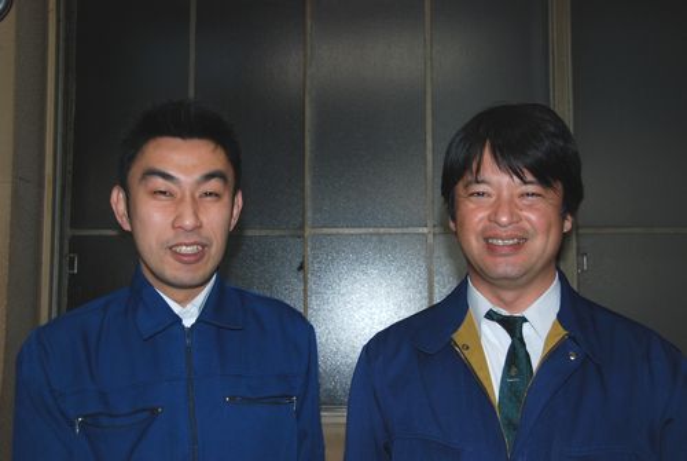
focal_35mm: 44
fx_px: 831
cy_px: 230
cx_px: 344
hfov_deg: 44.9
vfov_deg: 30.9
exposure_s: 1/60
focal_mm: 29
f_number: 4.2
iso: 200
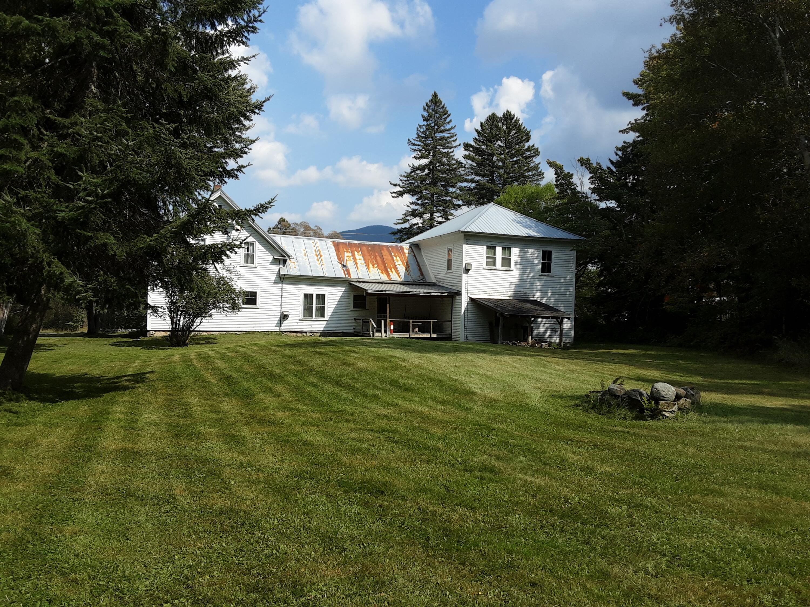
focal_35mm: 27
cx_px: 405
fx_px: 632
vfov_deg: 51.4
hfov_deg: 65.3
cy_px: 304
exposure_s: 1/1603
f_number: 1.9
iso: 40
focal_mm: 2.91
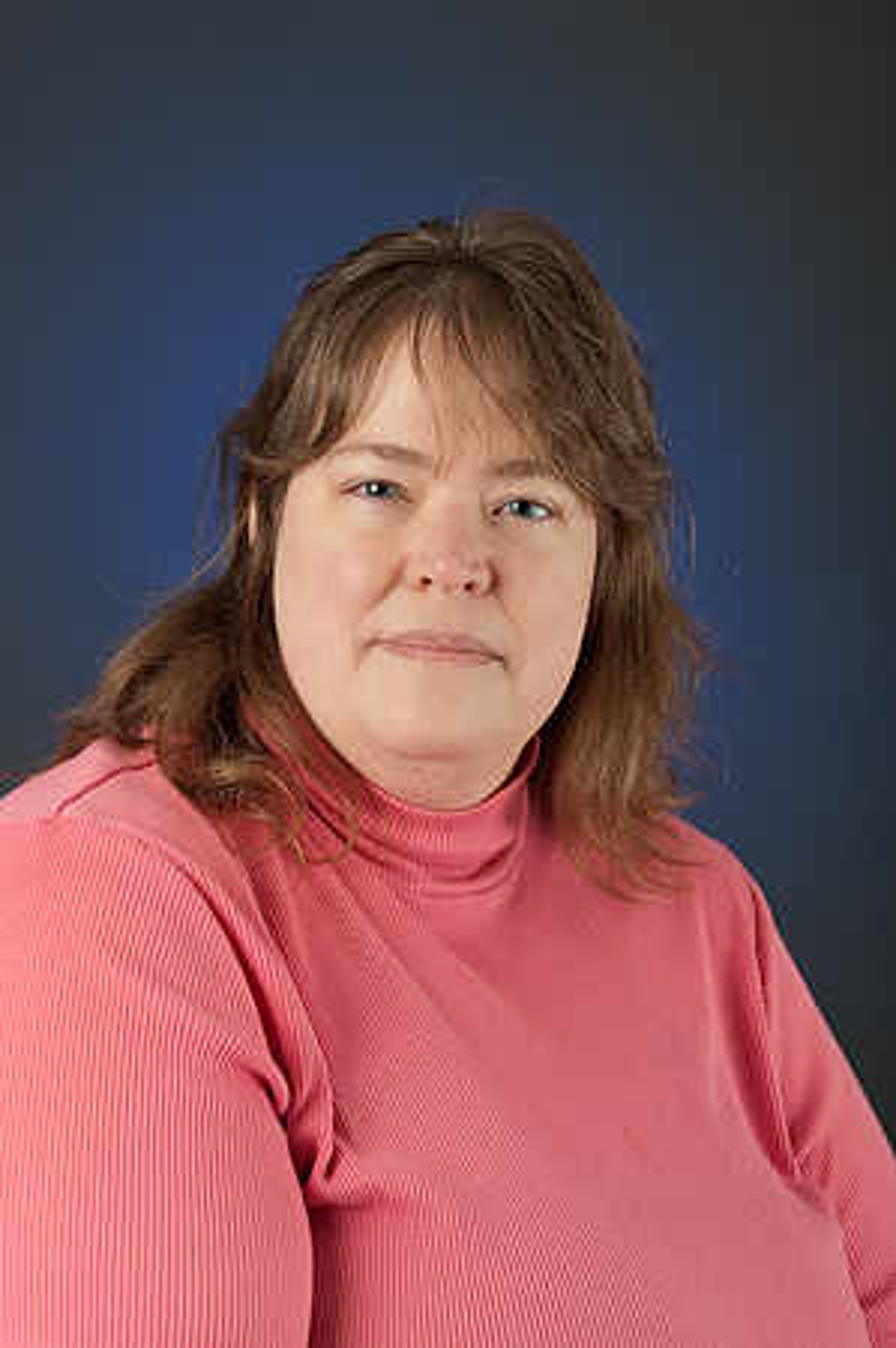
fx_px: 2619
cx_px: 448
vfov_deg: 28.9
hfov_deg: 19.4
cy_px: 674
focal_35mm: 70
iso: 100
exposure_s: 1/250
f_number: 8
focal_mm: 70
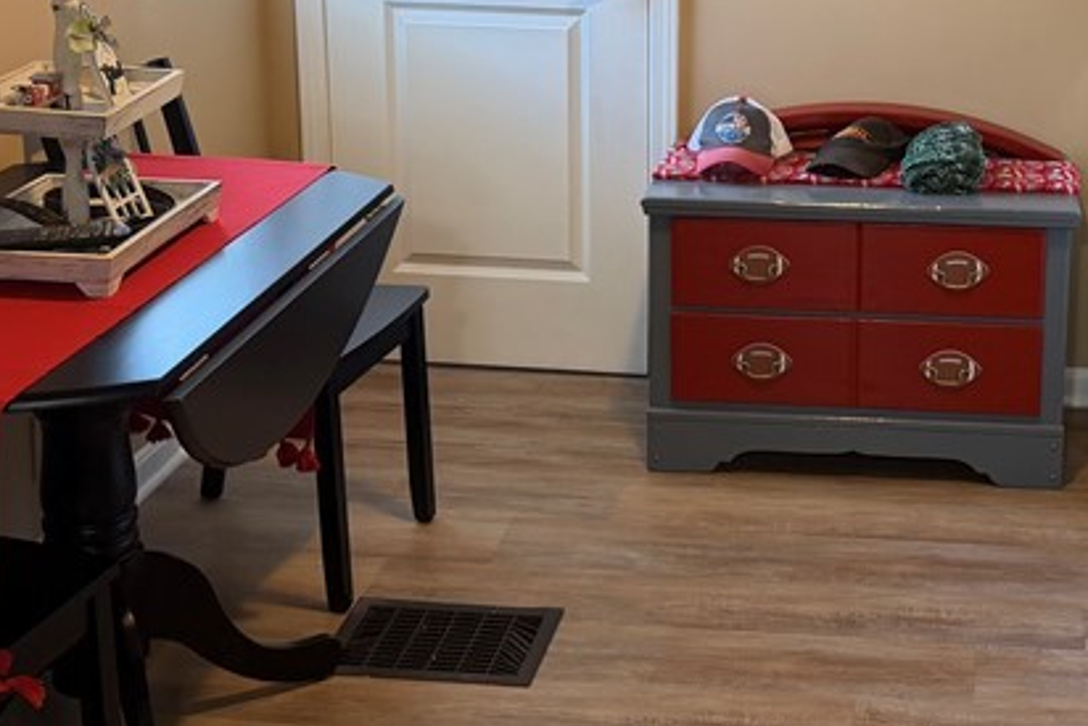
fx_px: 1874
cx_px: 792
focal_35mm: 62
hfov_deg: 31.9
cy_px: 100
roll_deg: -1.3
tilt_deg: -14.0
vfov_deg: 21.5
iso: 160
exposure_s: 1/60
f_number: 1.78
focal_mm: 6.76
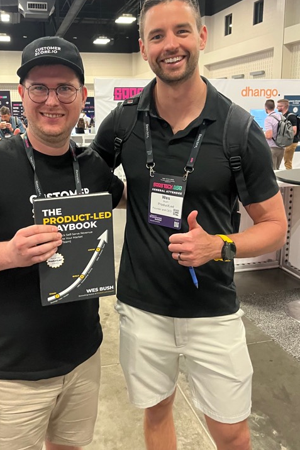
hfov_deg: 38.7
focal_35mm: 34
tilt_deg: -13.0
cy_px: 197
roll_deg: -0.2
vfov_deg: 55.7
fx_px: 425
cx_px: 123
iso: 640
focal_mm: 5.1
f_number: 1.6
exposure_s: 1/40
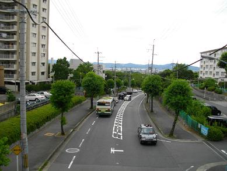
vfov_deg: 44.2
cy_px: 86
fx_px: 210
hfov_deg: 56.8
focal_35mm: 32
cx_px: 114
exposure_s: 1/250
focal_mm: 5.7
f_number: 2.9
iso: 100
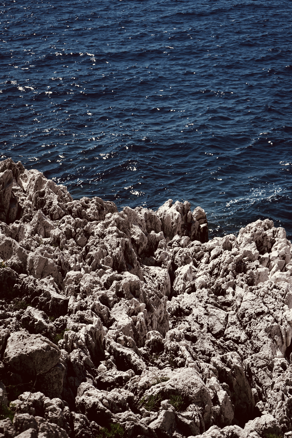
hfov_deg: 23.0
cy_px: 219
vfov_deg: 33.9
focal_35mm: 59
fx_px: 718
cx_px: 146
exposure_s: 1/1600
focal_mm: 59
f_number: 5
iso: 100
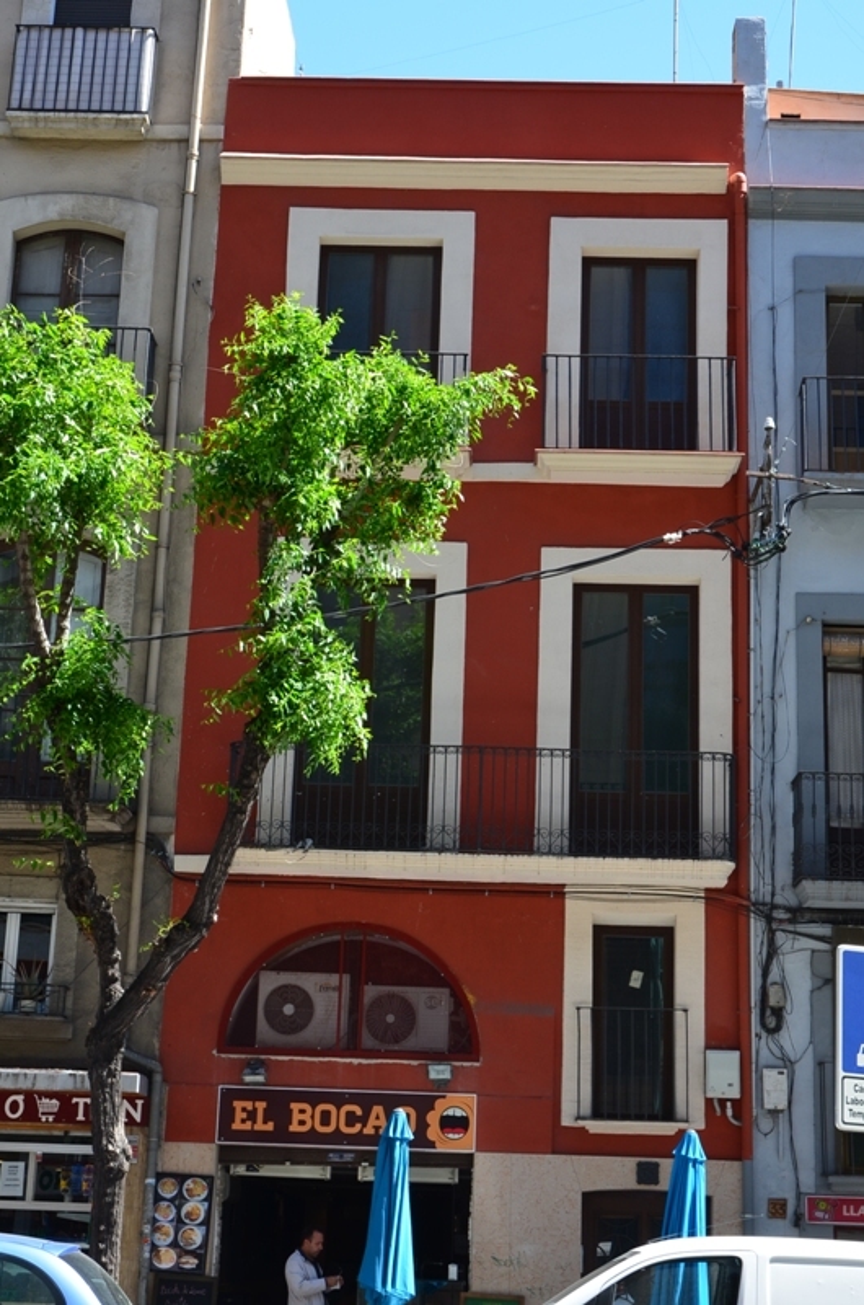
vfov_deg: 35.1
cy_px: 652
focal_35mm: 57
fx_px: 2061
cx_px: 432
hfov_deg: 23.7
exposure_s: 1/80
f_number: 10
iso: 200
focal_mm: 38
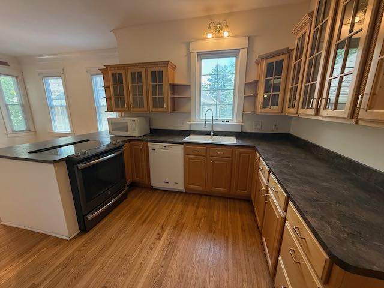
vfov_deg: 85.7
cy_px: 144
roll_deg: -0.4
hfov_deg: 102.1
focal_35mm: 14
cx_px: 192
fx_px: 155
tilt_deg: -12.8
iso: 400
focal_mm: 2.22
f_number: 2.2
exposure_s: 1/120
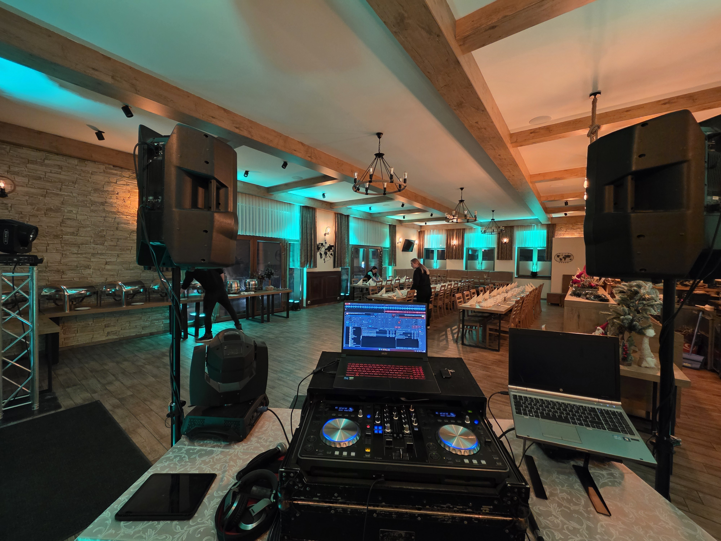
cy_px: 270
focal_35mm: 13
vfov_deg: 89.9
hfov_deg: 106.2
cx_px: 360
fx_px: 271
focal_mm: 2.2
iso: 640
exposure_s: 1/50
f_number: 1.9
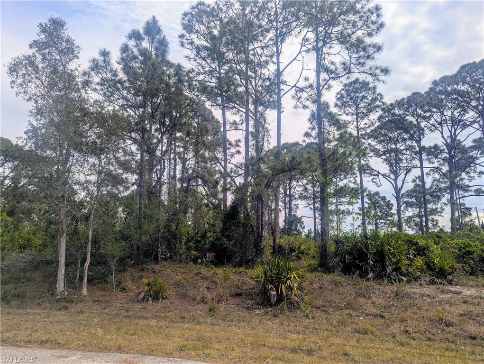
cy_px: 182
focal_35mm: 24
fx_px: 336
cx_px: 242
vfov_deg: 56.9
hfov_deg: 71.5
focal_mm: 6.81
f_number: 1.85
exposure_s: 1/2632
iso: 48
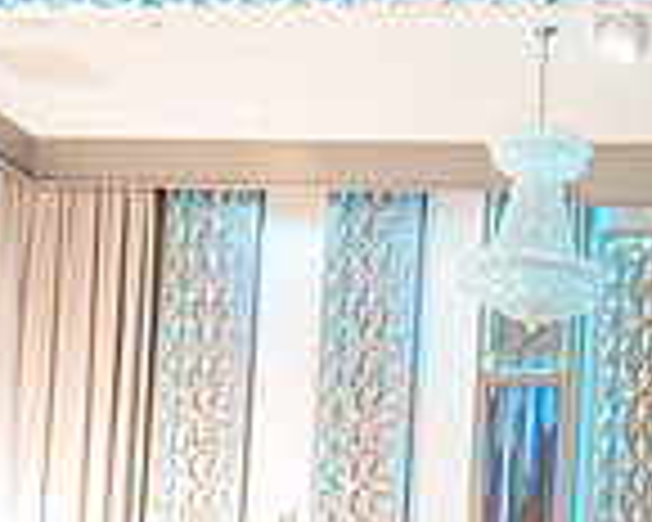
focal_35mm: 97
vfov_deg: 15.0
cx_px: 803
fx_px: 1872
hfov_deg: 18.6
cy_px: 721
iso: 1000
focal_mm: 24
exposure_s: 1/125
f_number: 5
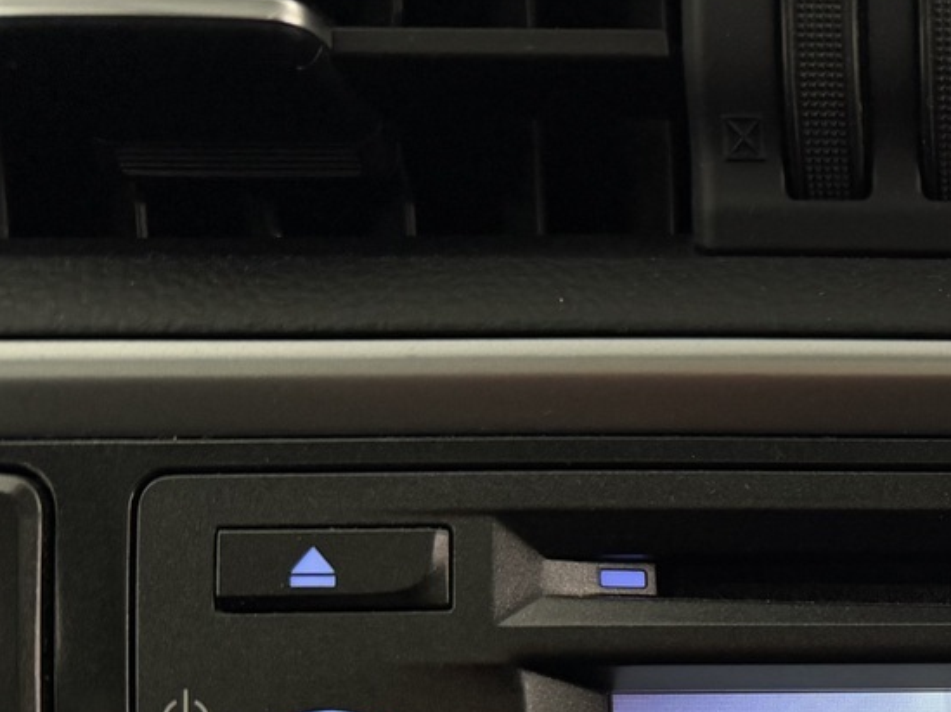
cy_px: 861
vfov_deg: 21.5
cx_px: 1174
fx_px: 1730
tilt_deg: -17.9
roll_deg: -0.7
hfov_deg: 26.8
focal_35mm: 63
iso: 200
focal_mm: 6.76
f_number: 1.78
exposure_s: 1/50
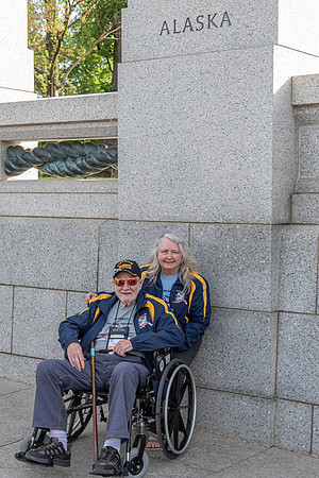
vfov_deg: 35.1
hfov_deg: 23.8
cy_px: 239
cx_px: 181
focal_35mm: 57
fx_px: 757
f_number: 4
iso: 100
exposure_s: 1/125
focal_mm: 38
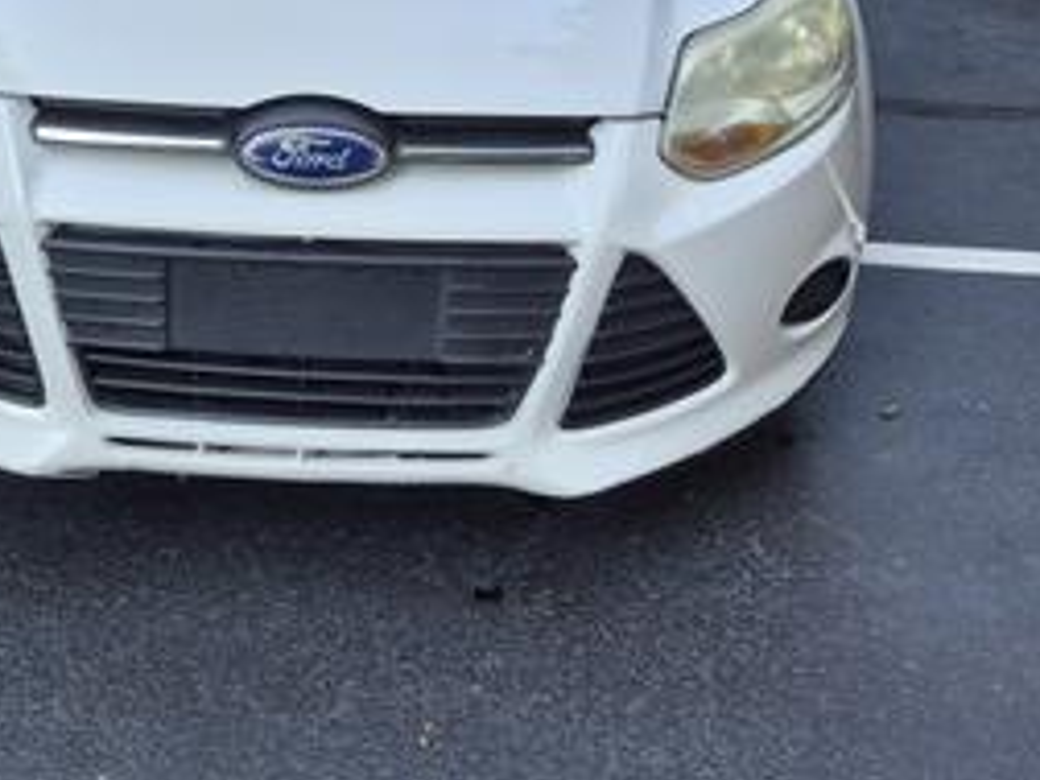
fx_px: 1382
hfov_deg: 40.0
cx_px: 248
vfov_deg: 29.9
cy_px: 45
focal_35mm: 46
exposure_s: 1/204
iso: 25
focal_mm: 5.4
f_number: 1.8
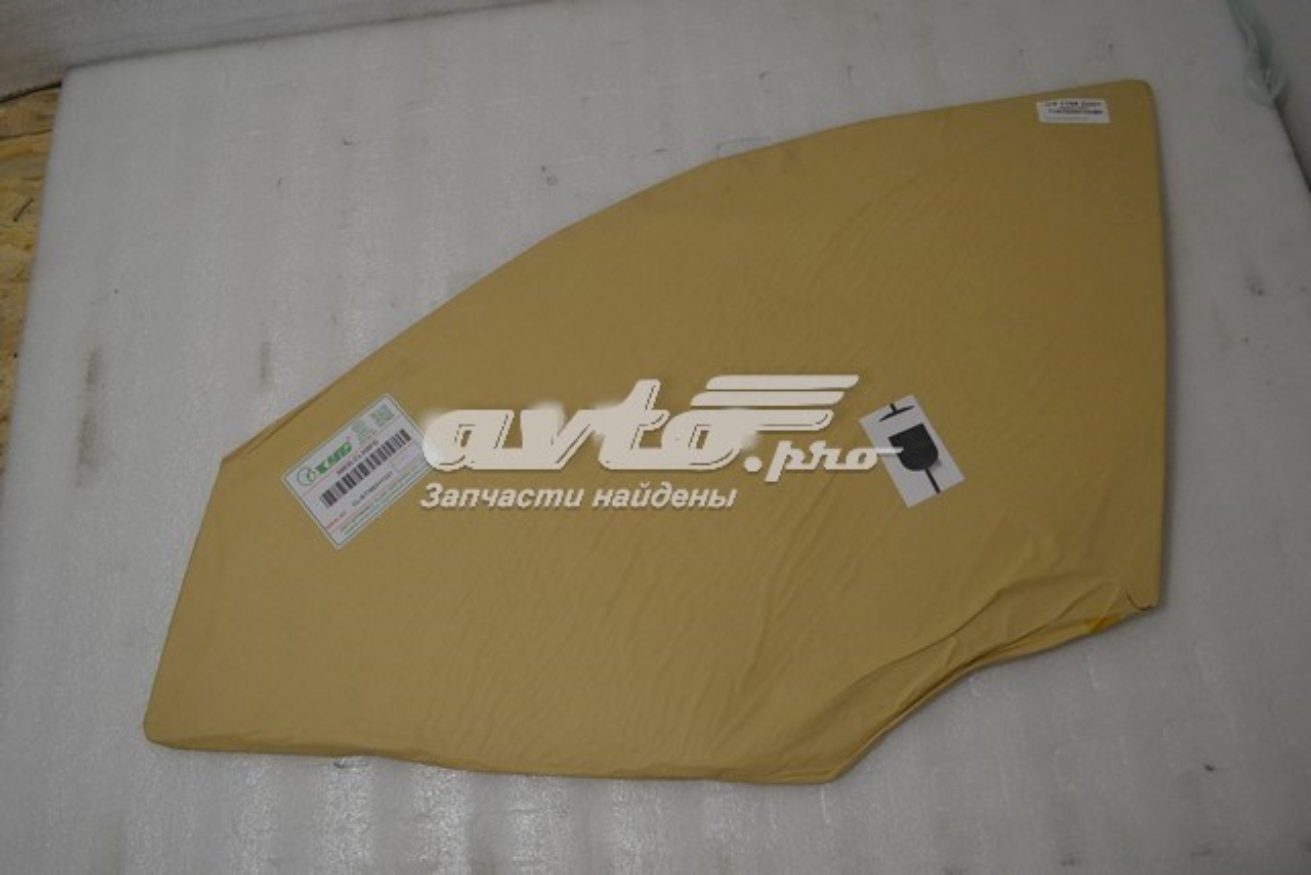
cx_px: 656
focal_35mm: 30
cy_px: 438
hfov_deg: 61.9
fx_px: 1093
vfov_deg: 43.6
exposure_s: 1/30
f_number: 3.8
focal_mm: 20
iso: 220
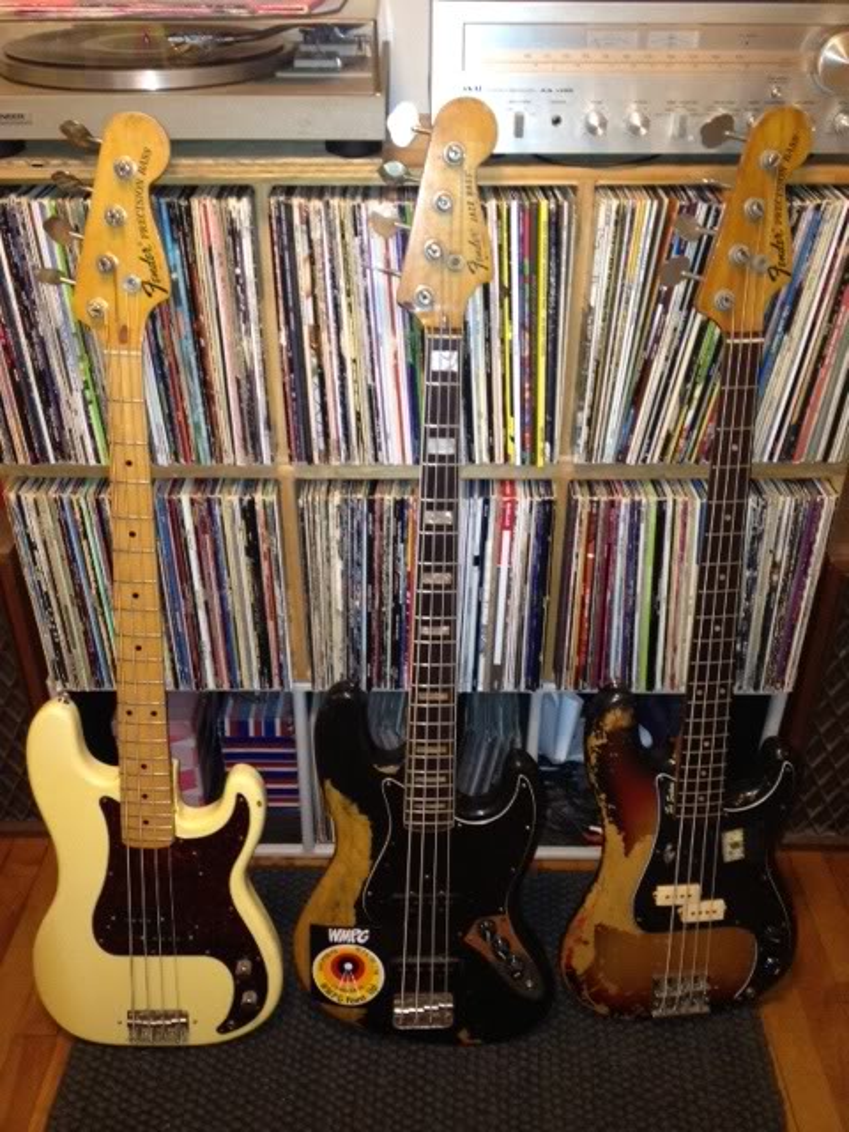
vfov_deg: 52.6
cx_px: 424
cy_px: 566
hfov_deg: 40.7
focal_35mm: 35
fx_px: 1145
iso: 320
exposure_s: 1/16
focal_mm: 4.3
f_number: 2.4
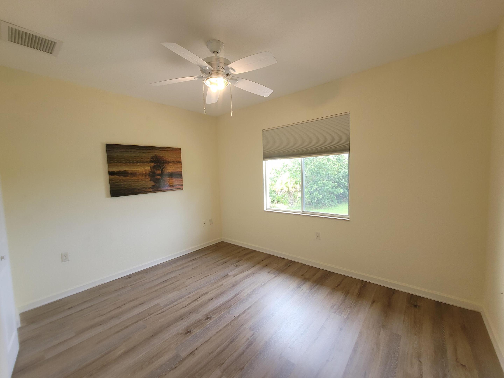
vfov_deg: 89.9
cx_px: 252
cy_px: 189
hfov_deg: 106.2
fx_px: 189
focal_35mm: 13
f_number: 2.2
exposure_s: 1/60
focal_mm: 2.2
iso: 100
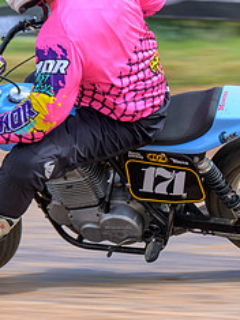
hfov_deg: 4.0
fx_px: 3451
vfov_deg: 5.3
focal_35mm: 373
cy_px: 89
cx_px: 78
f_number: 9
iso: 110
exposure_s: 1/125
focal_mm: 105
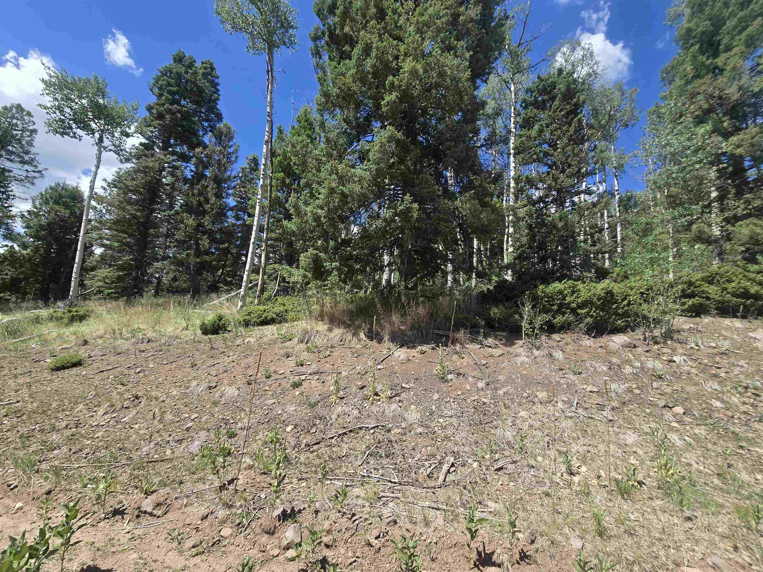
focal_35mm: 13
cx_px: 382
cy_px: 286
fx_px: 287
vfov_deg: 89.9
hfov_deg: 106.2
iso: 50
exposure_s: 1/1290
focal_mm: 2.2
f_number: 2.2
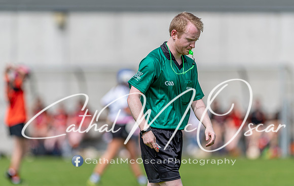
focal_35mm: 474
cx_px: 148
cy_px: 89
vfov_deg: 2.8
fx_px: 3818
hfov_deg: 4.4
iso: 100
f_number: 2.8
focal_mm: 300
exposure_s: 1/2500
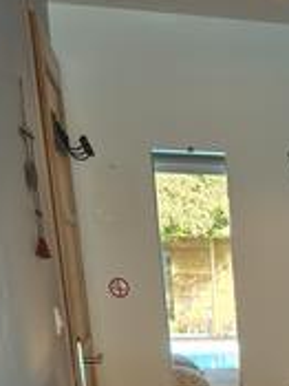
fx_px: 880
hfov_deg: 17.0
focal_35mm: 79
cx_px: 426
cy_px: 571
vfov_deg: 21.1
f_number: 1.8
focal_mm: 5.4
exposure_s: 1/180
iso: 64
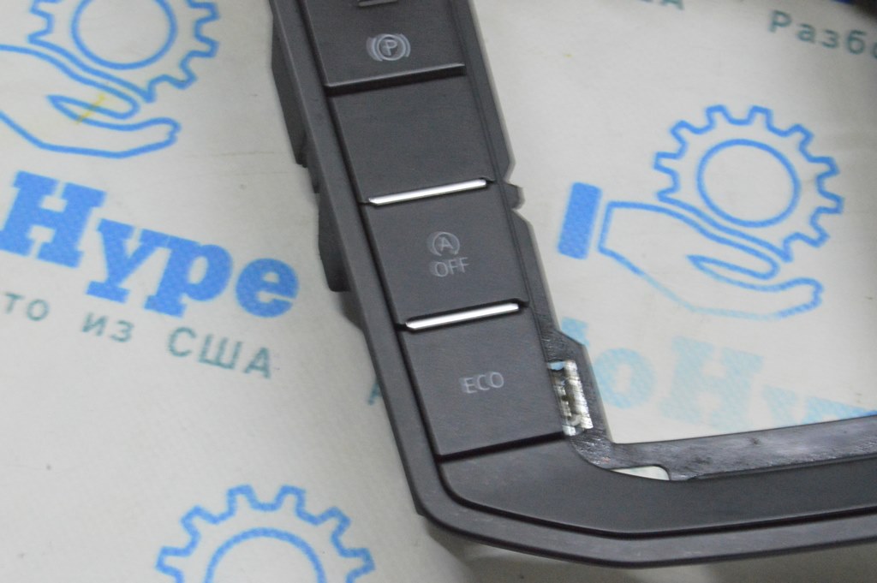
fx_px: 2008
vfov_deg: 16.5
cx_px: 438
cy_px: 292
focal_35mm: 82
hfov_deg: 24.6
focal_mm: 55
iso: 6400
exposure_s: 1/20
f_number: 20
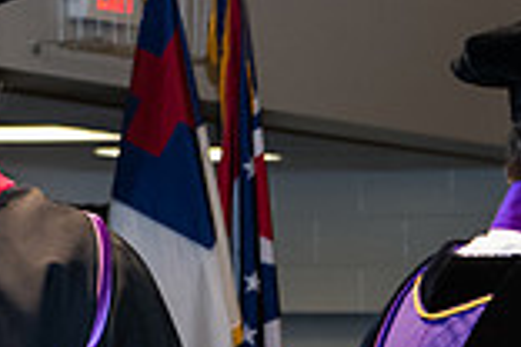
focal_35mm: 245
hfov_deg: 8.2
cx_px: 862
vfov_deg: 5.6
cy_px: 455
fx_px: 3545
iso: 1600
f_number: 6.3
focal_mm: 66
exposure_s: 1/200
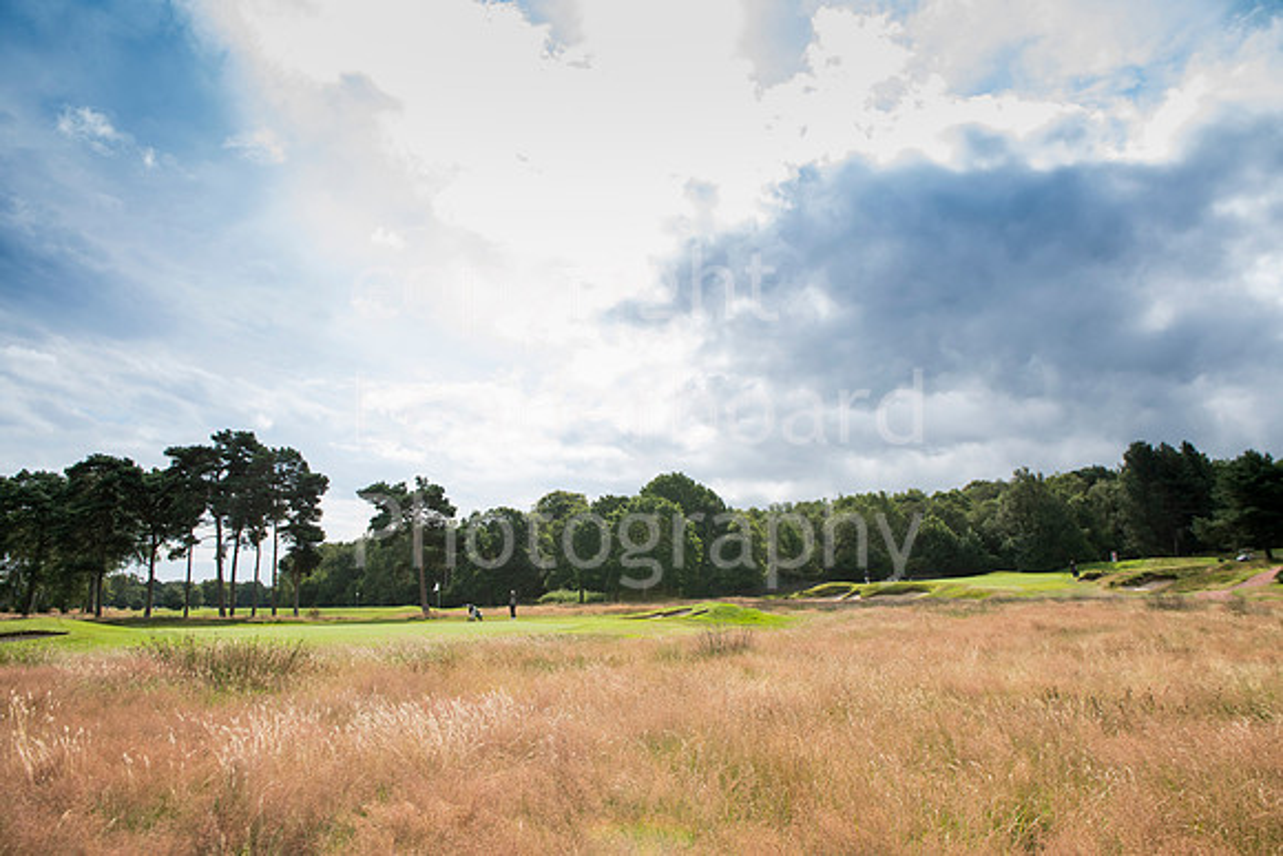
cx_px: 642
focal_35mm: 24
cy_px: 428
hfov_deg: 73.7
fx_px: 855
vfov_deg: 53.2
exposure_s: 1/500
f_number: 6.3
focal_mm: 24
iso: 250
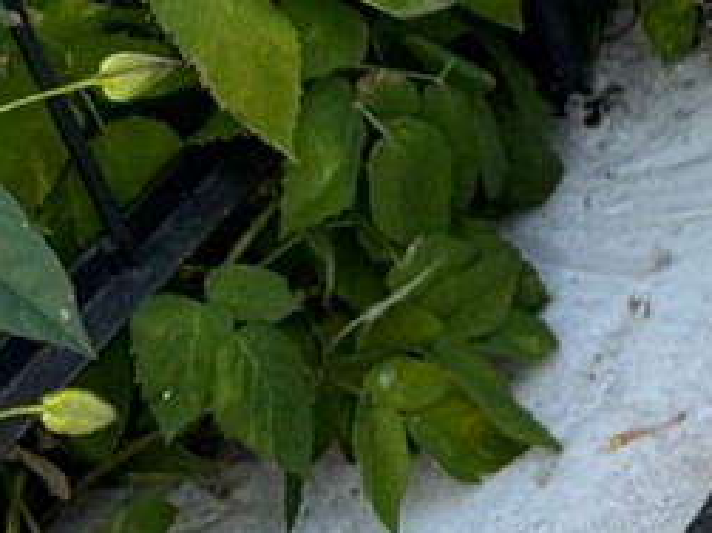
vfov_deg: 9.8
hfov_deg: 11.3
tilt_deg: -40.6
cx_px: 1631
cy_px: -125
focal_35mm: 149
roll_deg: -0.5
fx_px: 3063
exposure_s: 1/121
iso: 125
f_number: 1.6
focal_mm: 5.96
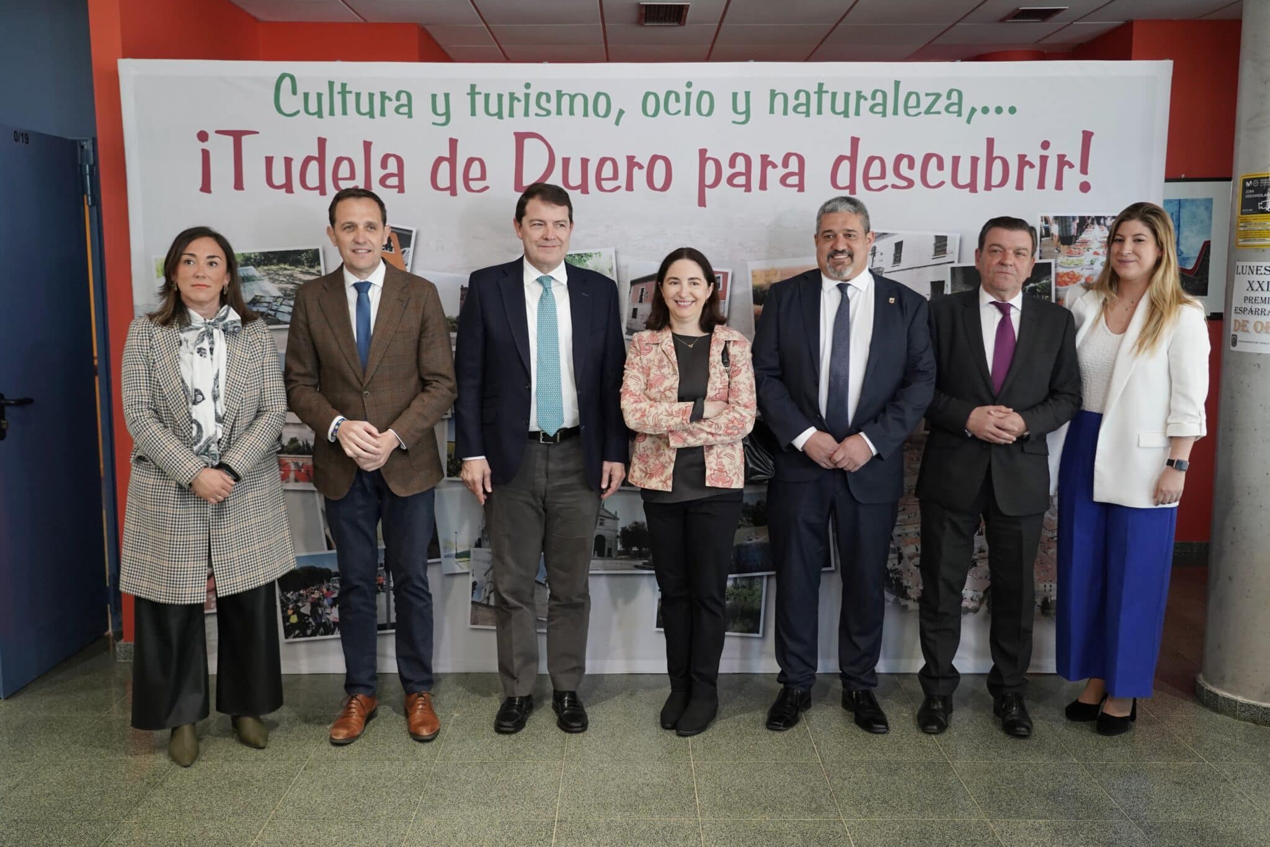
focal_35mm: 32
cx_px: 635
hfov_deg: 58.7
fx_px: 1129
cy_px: 424
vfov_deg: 41.1
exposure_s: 1/160
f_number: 4
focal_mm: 32
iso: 2500
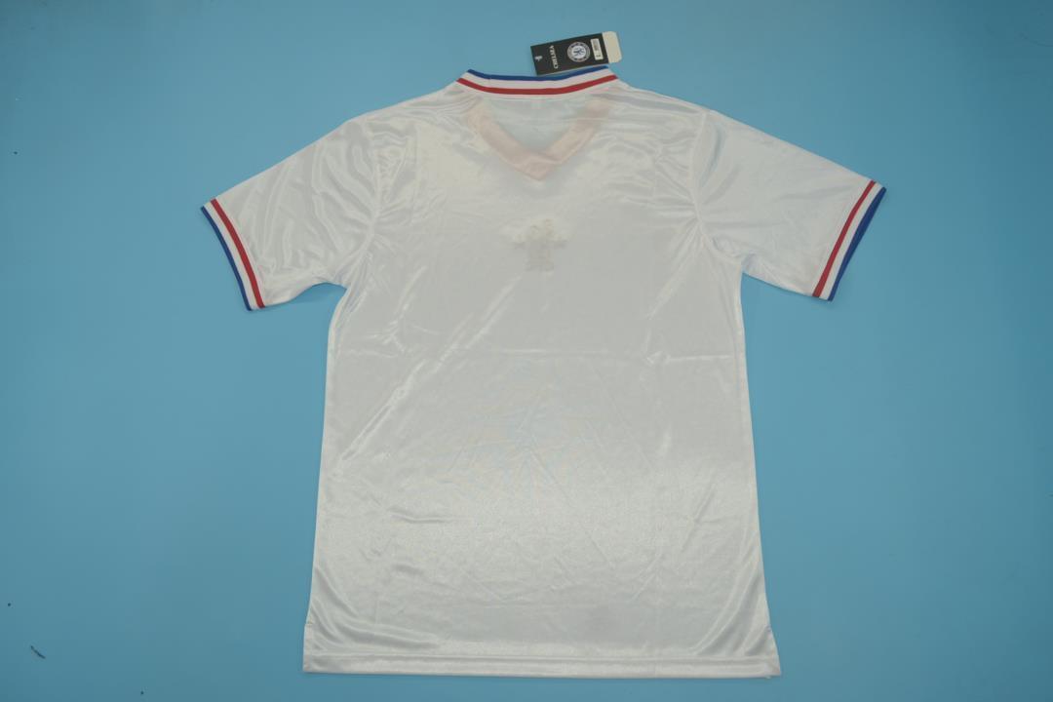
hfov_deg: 67.4
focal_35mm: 27
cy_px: 351
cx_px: 526
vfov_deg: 47.9
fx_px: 790
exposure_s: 1/200
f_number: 5
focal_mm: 18
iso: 200
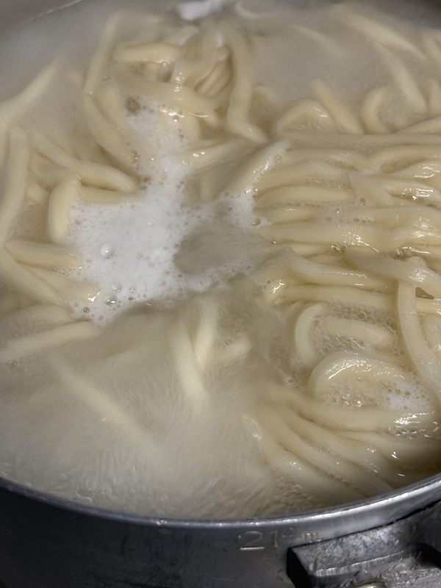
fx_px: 883
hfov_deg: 28.0
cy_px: 294
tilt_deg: -52.3
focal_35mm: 52
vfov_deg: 36.8
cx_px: 220
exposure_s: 1/50
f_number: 1.6
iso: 64
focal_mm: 5.96
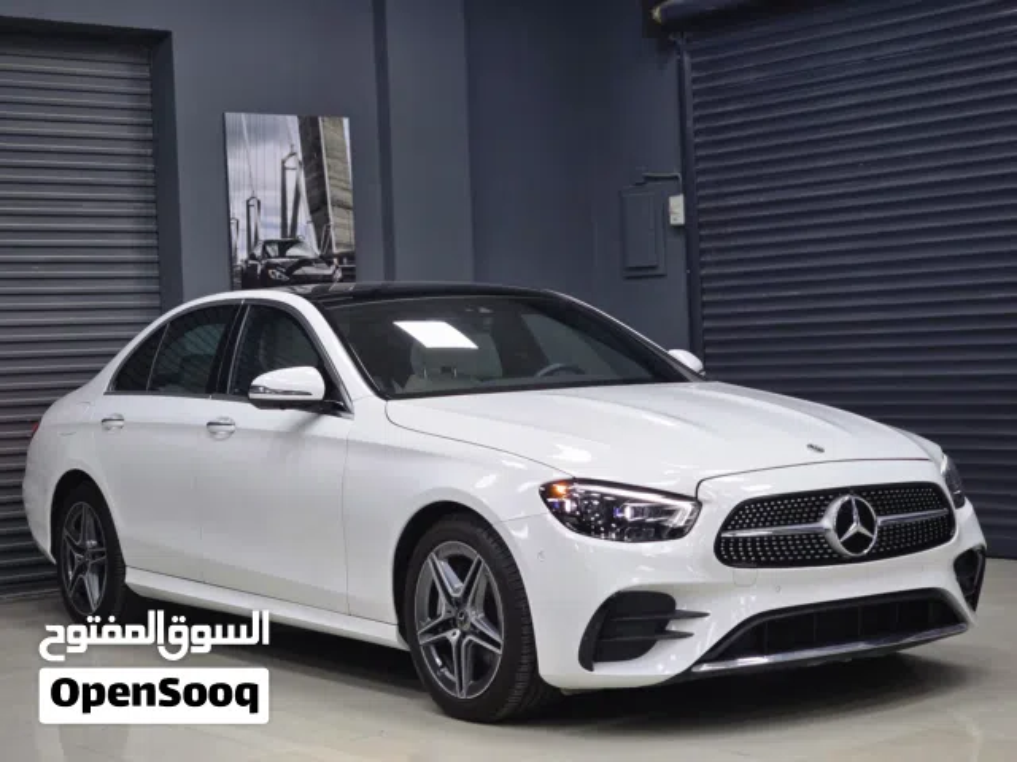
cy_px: 381
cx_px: 508
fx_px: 2027
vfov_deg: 21.3
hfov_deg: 28.2
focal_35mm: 69
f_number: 2.4
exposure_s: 1/50
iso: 50
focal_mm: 7.9
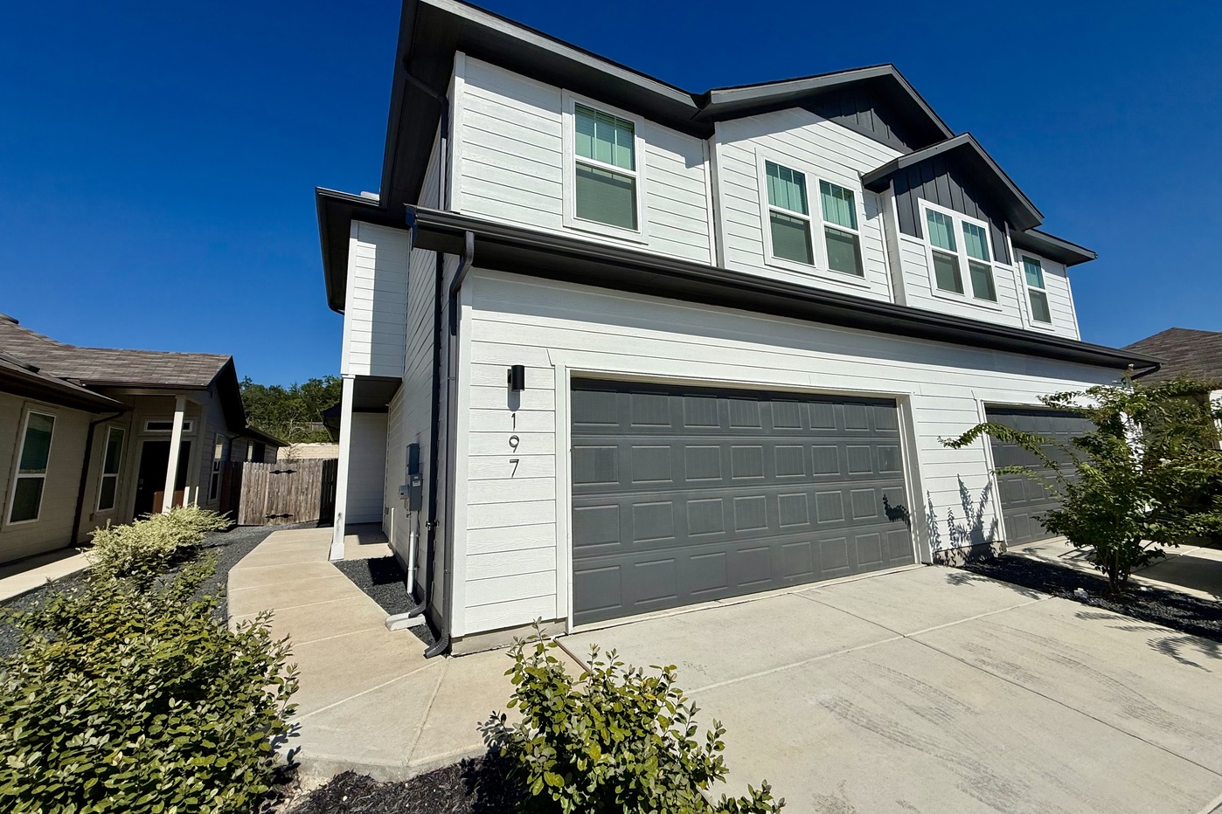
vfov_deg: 77.2
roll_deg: +1.9
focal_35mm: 15
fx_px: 509
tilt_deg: +10.1
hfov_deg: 100.4
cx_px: 617
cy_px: 375
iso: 40
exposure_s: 1/6173
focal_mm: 2.22
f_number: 2.2
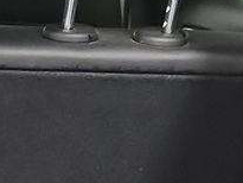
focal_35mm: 187
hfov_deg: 9.9
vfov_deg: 7.4
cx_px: -229
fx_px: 1313
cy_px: 450
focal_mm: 6.7
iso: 829
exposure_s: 1/19
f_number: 1.8
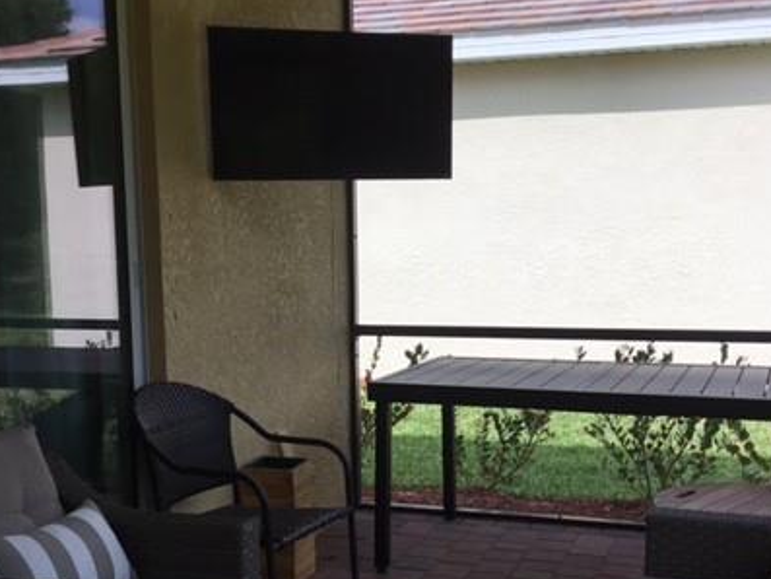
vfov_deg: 28.9
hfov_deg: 38.2
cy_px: 385
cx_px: 392
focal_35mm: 50
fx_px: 1114
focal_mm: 3.3
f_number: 2.4
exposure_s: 1/673
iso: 25
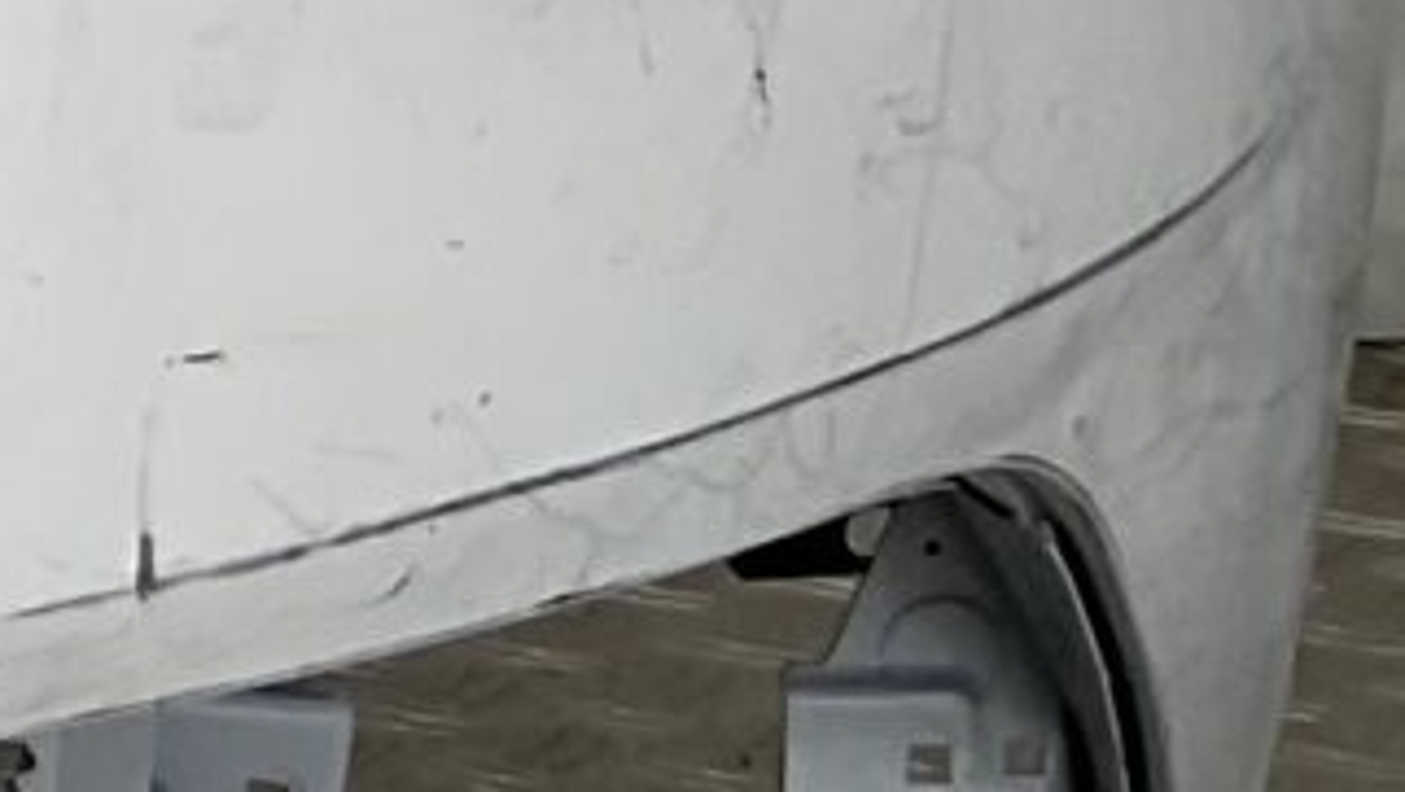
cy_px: -880
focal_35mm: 252
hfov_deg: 7.1
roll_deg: -0.5
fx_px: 9394
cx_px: -3493
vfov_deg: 4.7
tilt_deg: -8.8
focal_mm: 3
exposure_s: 1/486
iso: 16
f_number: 1.8
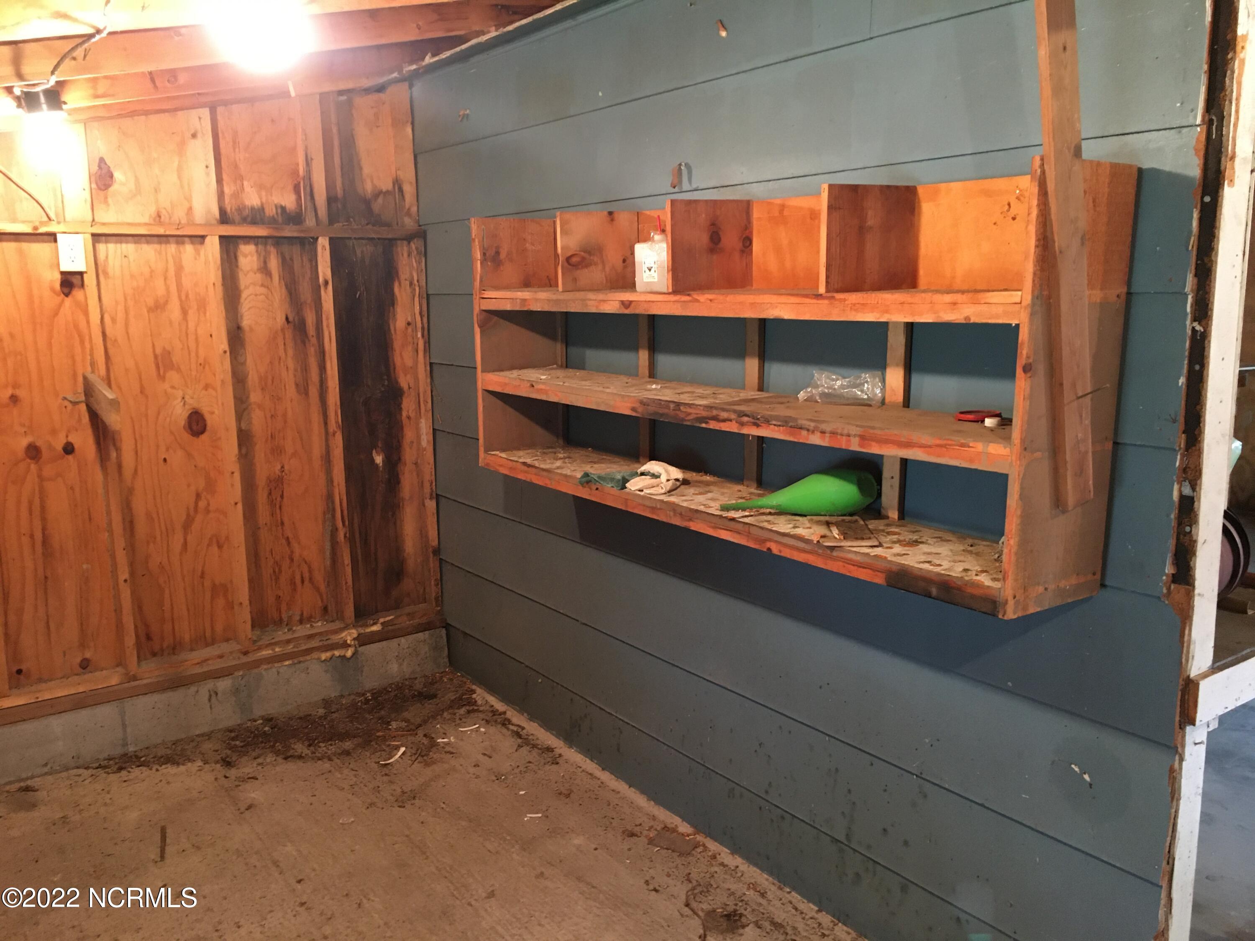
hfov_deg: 61.7
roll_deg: +0.1
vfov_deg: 48.2
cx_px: 628
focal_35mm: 29
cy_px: 470
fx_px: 1051
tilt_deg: -10.6
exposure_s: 1/24
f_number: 2.2
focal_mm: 4.15
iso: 200
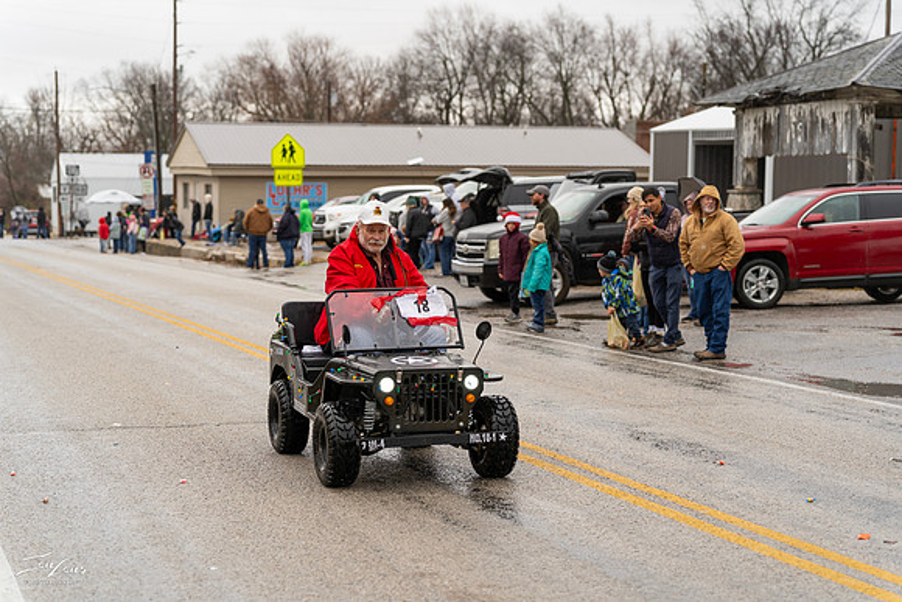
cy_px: 301
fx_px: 1629
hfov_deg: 31.0
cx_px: 451
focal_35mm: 65
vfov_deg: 20.9
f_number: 2.8
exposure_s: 1/640
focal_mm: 65
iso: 250
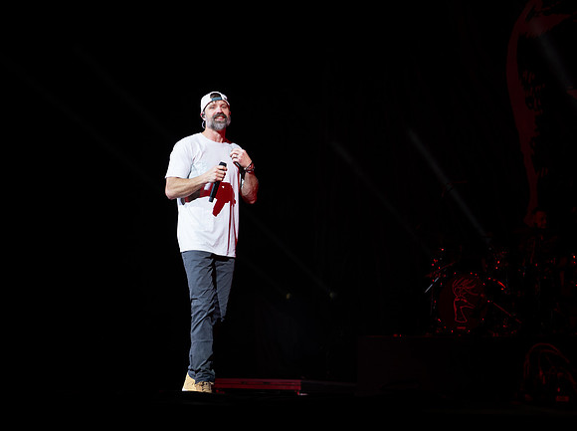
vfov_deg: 18.4
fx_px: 1329
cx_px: 285
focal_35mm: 80
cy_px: 203
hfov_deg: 24.5
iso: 640
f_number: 2.8
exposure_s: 1/250
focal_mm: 70
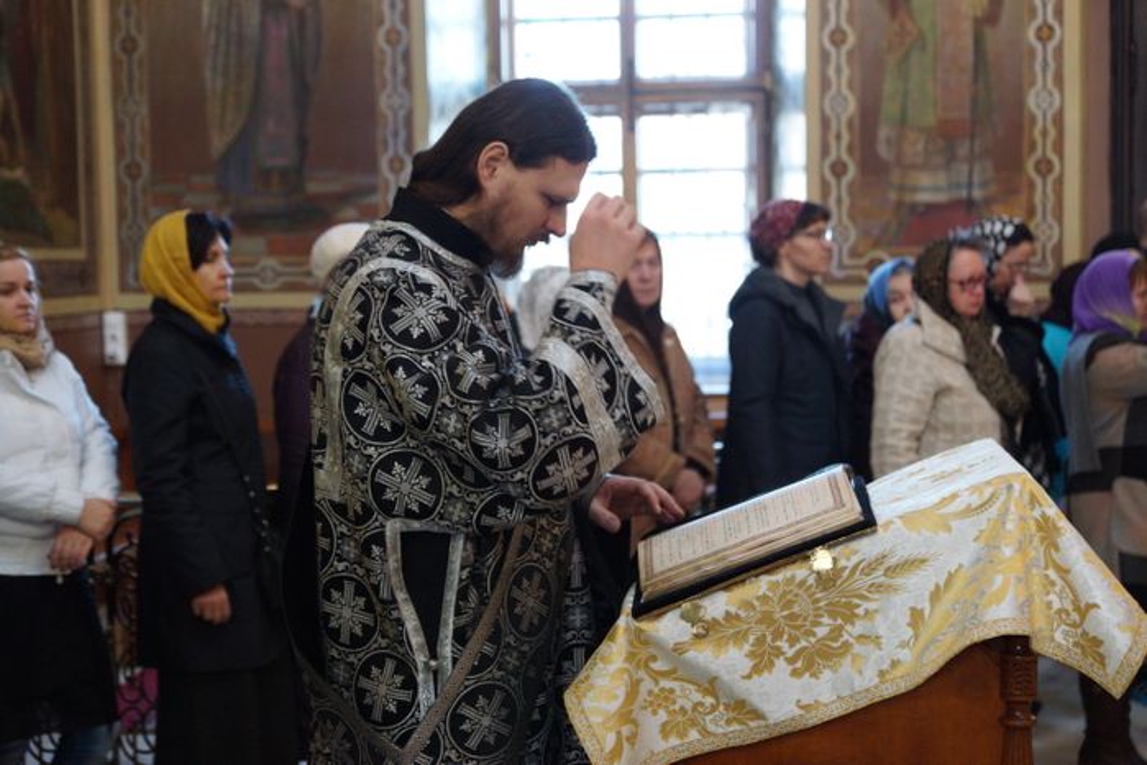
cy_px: 382
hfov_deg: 37.9
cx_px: 574
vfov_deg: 25.8
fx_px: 1673
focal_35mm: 52
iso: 1250
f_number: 2.8
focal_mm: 35
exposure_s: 1/160
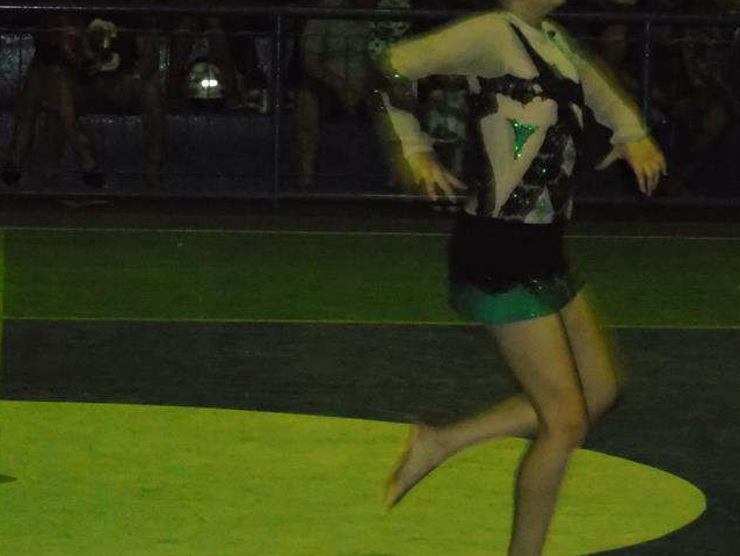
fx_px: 4256
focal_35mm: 199
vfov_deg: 7.5
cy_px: 237
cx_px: 401
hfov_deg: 9.9
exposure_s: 1/60
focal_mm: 22
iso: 1600
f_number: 4.6
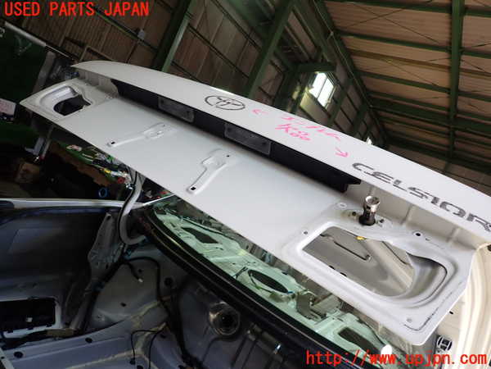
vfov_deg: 54.9
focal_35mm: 25
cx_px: 246
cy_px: 184
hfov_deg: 69.4
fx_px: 355
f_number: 2
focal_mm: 4.5
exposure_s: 1/125
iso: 125
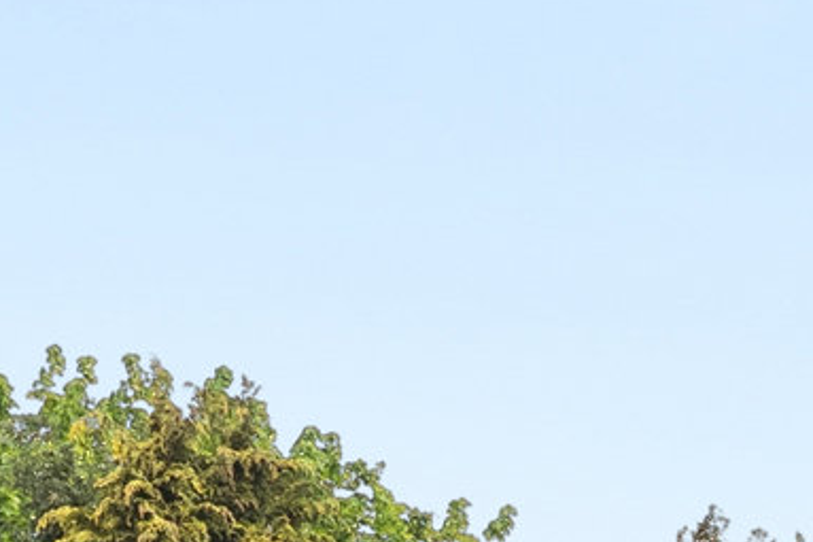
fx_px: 3363
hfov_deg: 11.1
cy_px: 1382
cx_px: 2061
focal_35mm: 149
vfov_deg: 8.3
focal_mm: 19
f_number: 7.1
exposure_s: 1/640
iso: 800
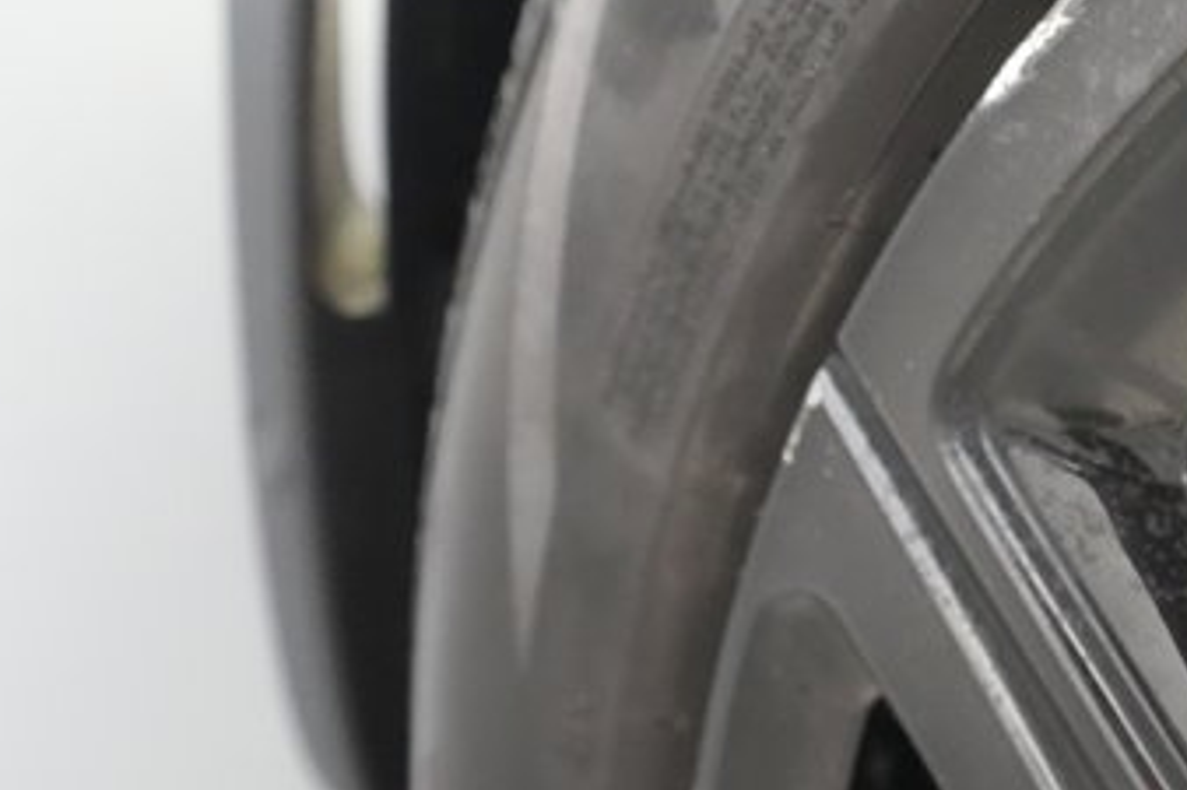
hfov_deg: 36.6
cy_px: 197
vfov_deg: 25.2
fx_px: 1747
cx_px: 899
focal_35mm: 53
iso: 16000
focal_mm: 28
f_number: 4.5
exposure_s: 1/100
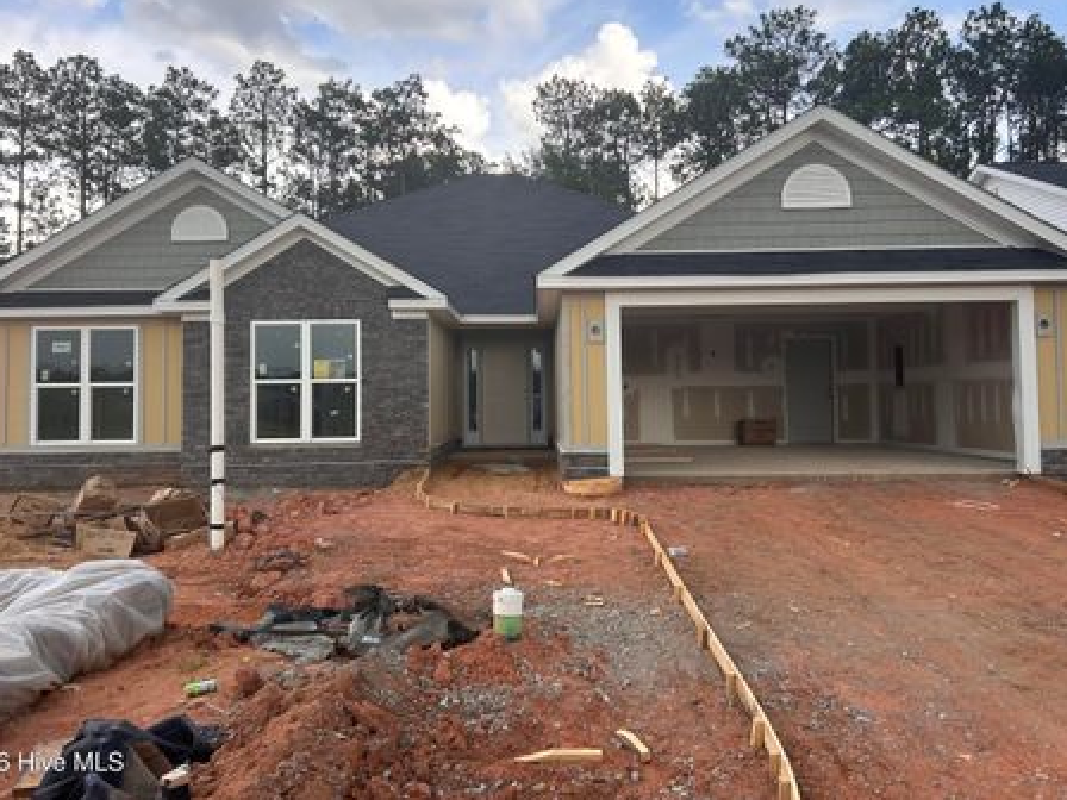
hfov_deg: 61.7
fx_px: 894
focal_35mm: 29
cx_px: 529
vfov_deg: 48.1
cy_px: 356
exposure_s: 1/803
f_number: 1.5
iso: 50
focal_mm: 5.7
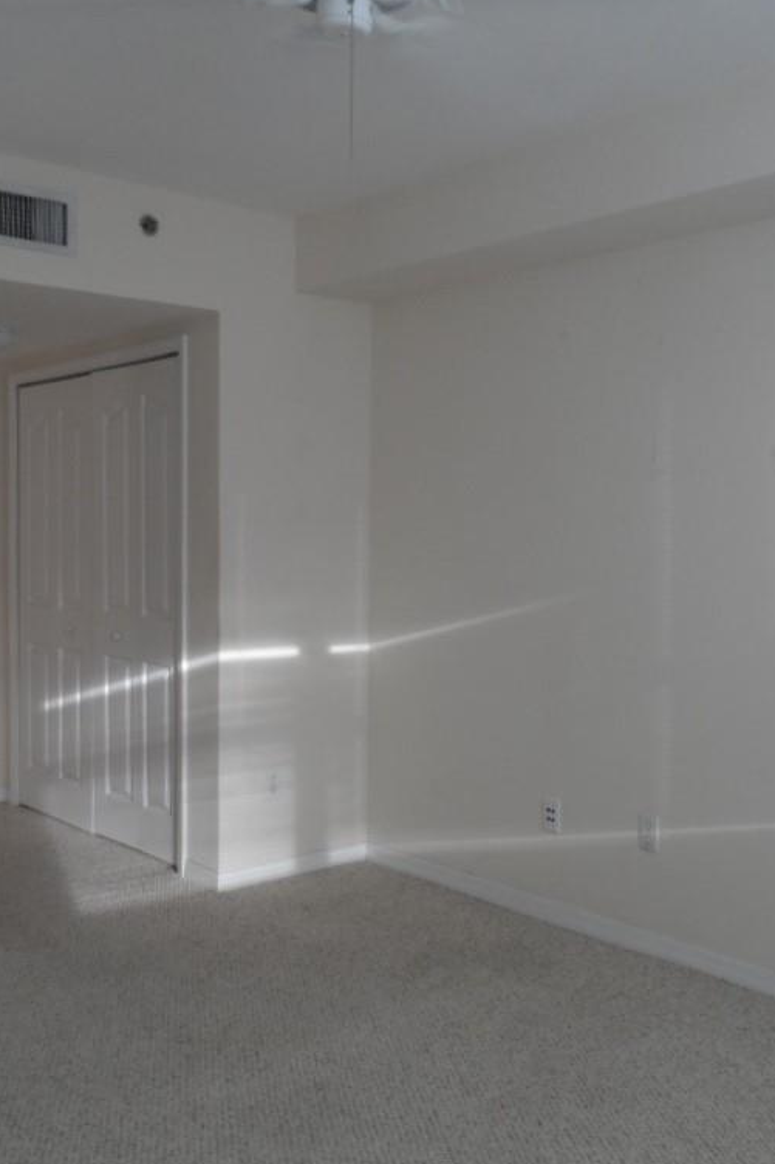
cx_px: 390
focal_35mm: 34
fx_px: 1098
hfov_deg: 38.9
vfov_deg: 55.8
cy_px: 580
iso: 120
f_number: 3.2
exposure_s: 1/30
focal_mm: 4
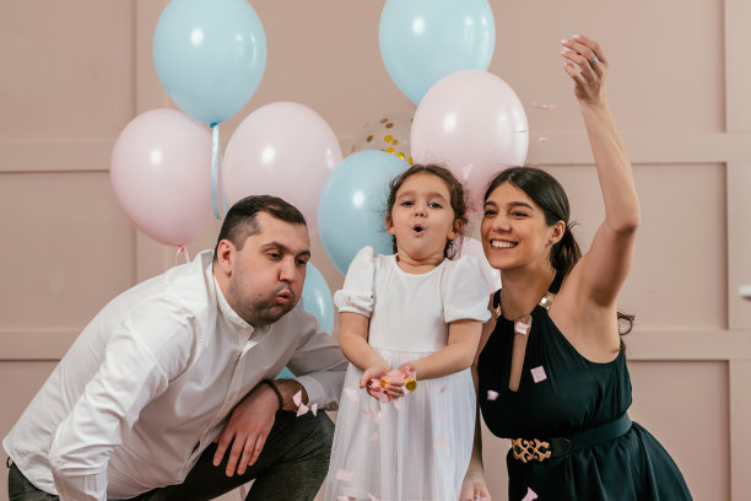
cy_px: 250
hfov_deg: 27.0
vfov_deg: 18.2
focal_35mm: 75
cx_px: 376
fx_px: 1564
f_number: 2.5
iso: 250
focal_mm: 50
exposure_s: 1/250
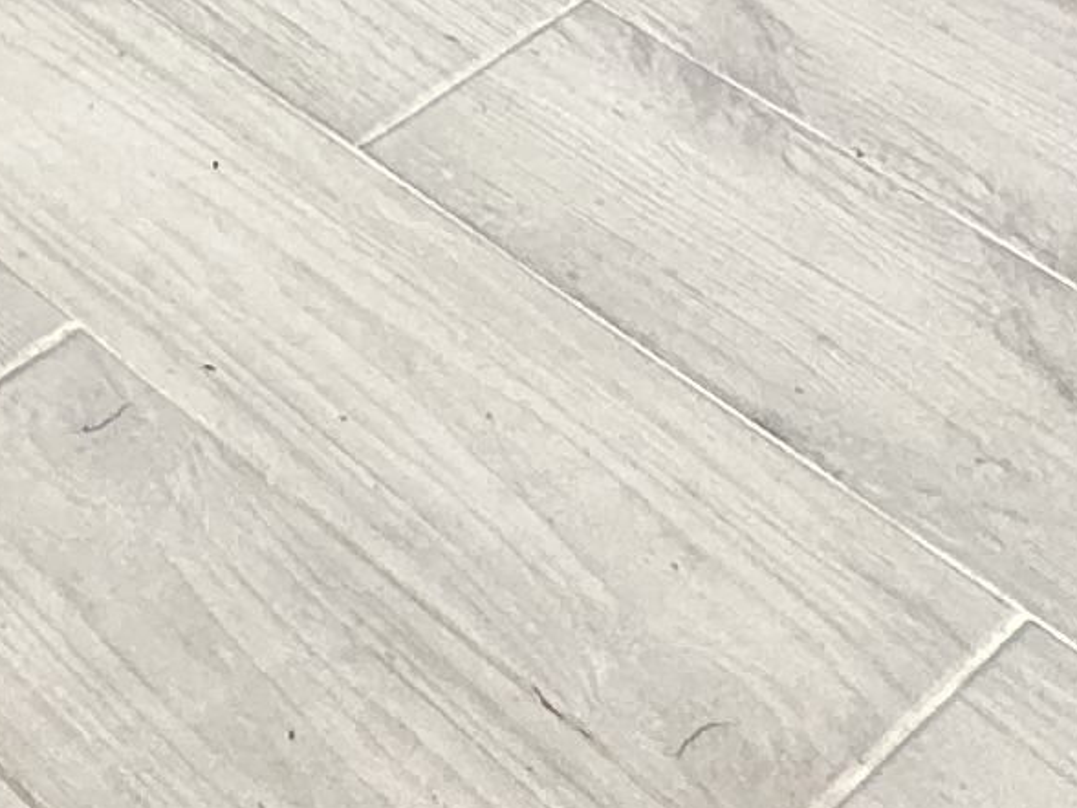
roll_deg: -0.3
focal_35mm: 96
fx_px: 2987
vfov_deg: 9.9
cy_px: -1834
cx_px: -876
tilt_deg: +2.5
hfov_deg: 16.8
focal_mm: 2.22
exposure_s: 1/2882
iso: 50
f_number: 2.2
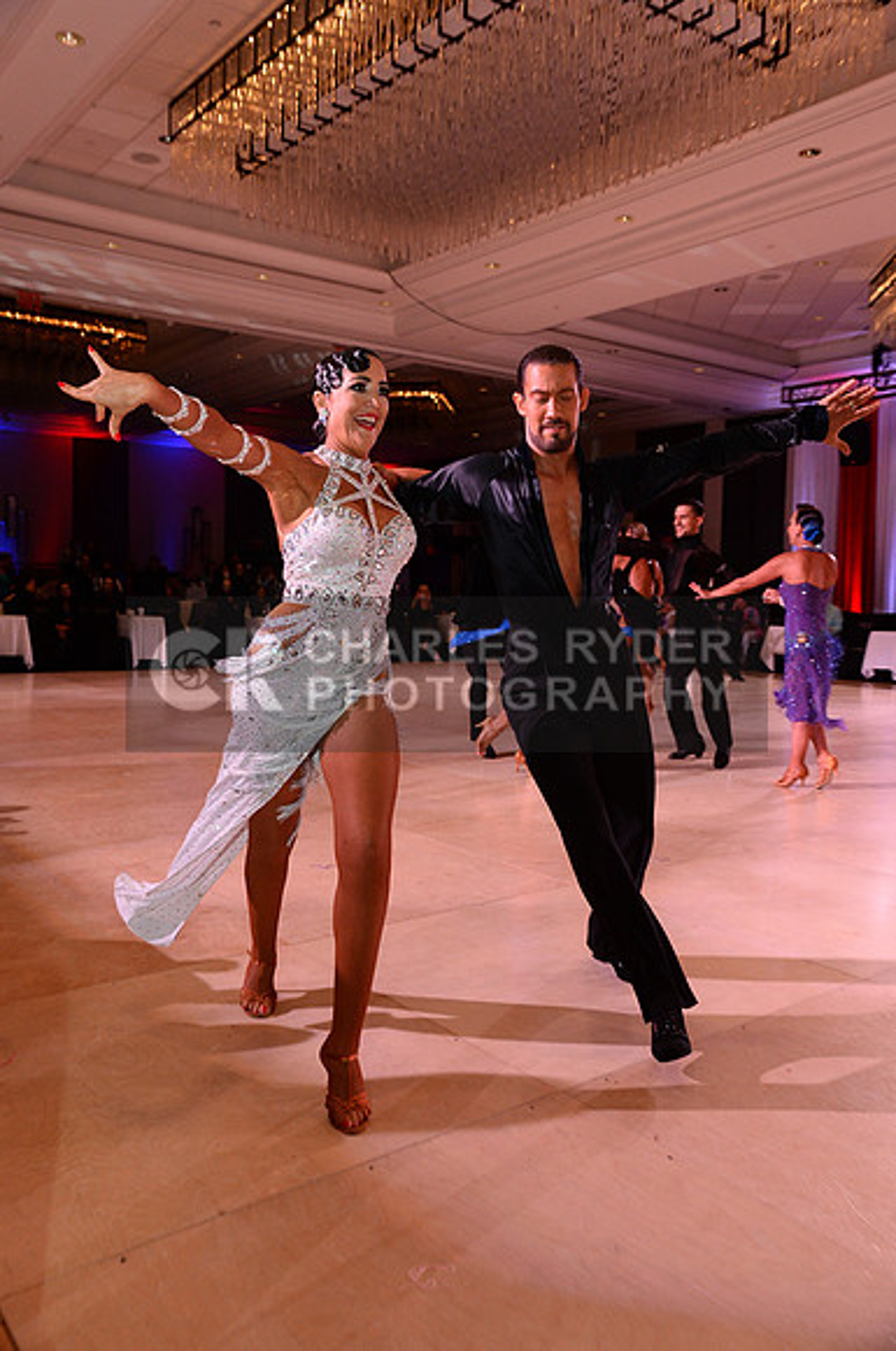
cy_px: 676
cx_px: 448
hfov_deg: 38.8
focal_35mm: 34
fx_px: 1273
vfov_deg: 55.9
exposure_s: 1/250
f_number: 5.6
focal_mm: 34
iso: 2500
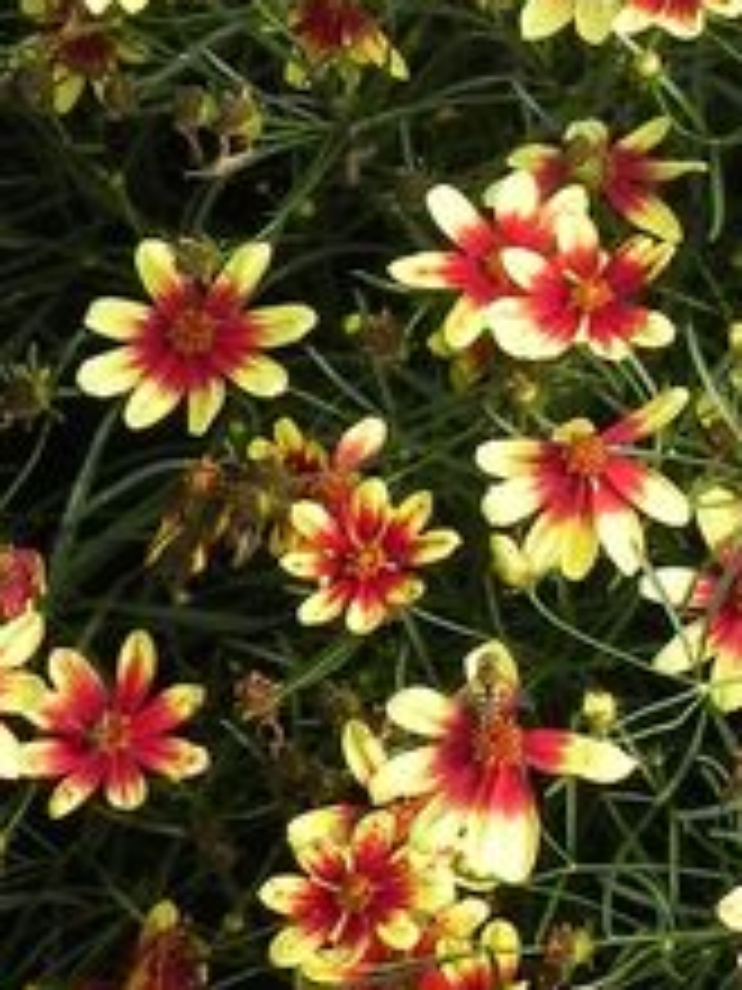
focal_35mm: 211
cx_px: 989
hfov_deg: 7.0
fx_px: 6030
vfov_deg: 9.3
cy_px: -63
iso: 160
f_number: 4
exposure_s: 1/400
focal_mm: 10.3
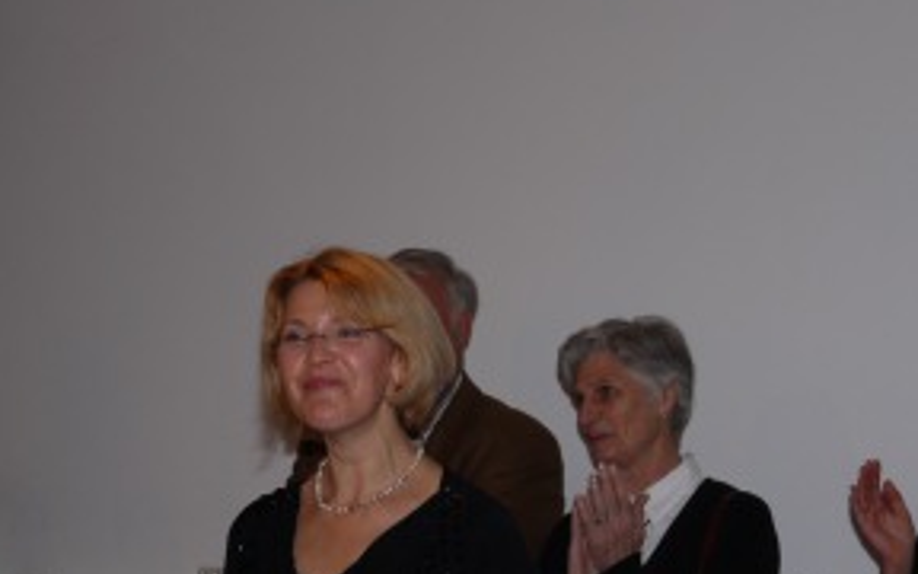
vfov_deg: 14.7
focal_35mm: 88
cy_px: 491
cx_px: 492
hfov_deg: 23.5
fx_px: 2202
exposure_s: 1/30
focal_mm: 28
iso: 100
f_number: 5.1
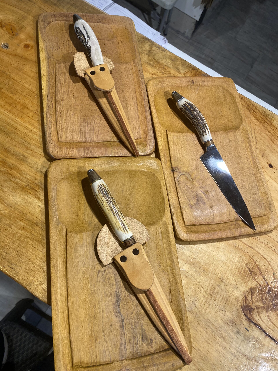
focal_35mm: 26
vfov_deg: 67.3
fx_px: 278
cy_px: 186
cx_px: 139
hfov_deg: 53.1
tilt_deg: -66.4
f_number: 1.8
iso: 64
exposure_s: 1/100
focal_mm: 4.25
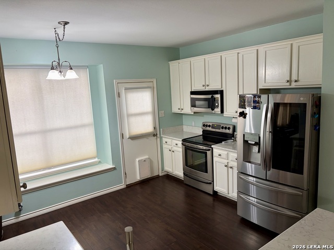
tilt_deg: -8.0
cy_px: 125
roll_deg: +3.0
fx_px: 251
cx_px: 167
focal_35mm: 26
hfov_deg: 67.3
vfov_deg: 53.1
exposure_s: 1/60
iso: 125
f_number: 1.6
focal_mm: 5.96
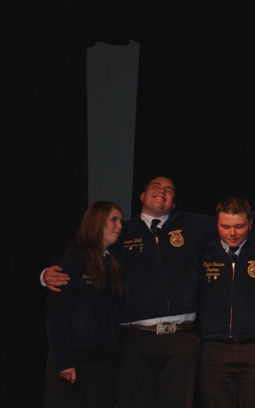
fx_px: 1179
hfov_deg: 12.1
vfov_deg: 19.6
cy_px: 201
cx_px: 304
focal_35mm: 106
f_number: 4.8
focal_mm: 44
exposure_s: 1/60
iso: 250
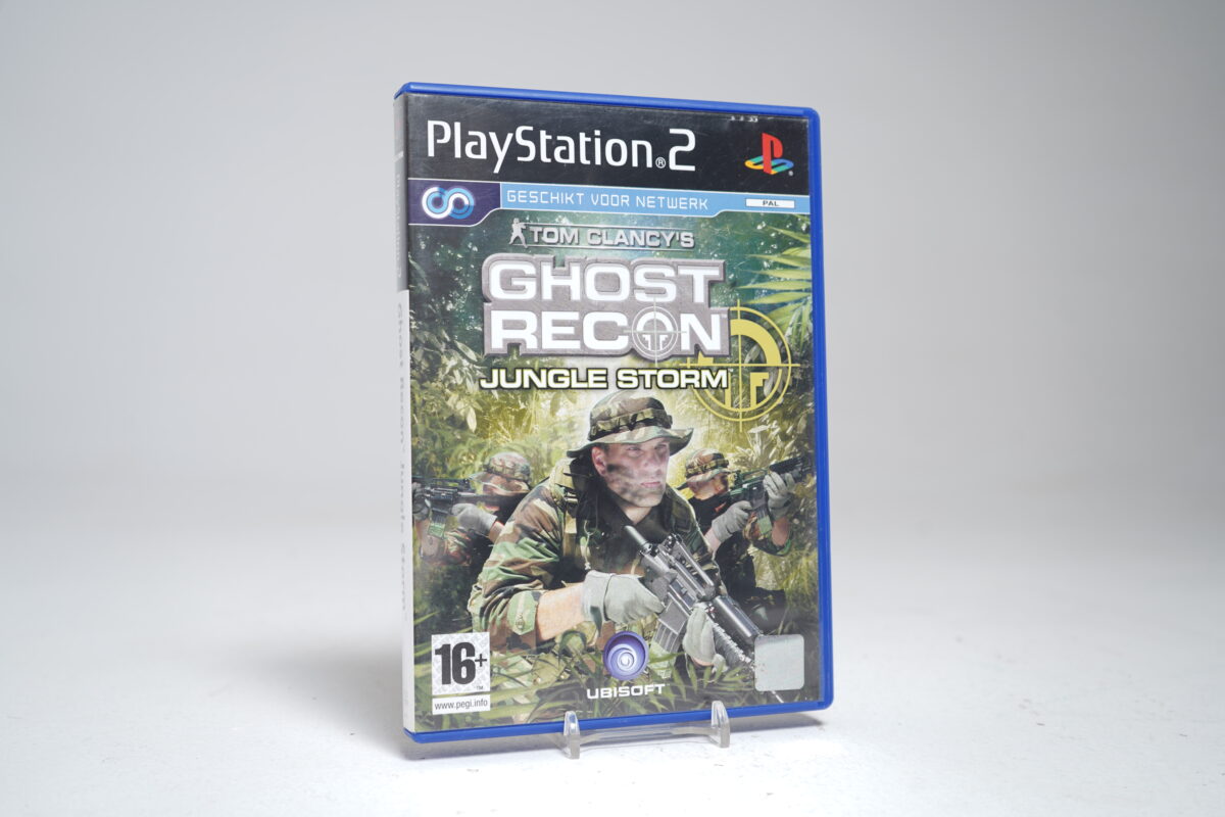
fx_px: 1429
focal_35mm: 42
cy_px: 408
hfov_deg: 46.4
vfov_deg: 31.9
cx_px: 612
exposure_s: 1/3
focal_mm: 42
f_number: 5.6
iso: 64
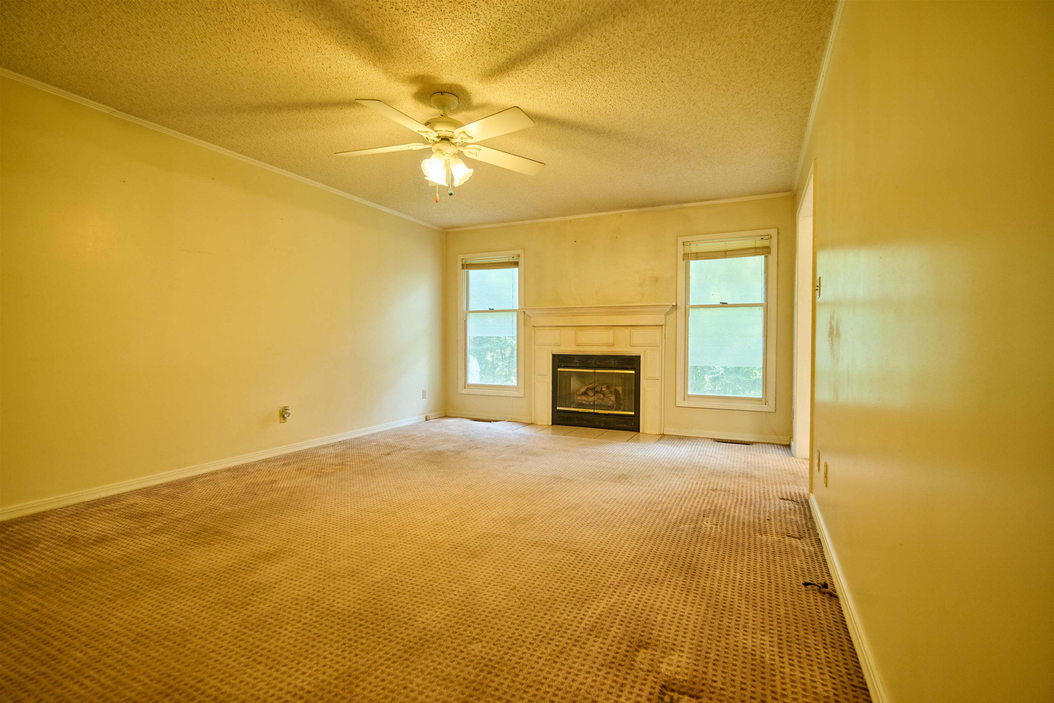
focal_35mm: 16
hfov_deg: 96.7
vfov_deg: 73.7
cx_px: 527
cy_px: 352
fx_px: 468
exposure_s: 1/25
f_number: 3.2
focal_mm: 16
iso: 1000
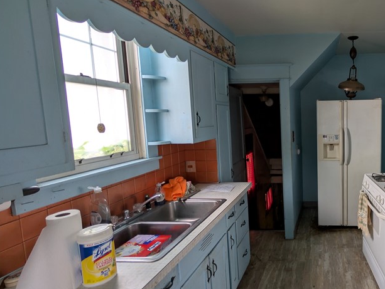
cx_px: 314
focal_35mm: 20
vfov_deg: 66.0
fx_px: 223
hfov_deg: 72.3
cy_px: 139
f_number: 1.7
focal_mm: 2.02
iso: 55
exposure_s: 1/40
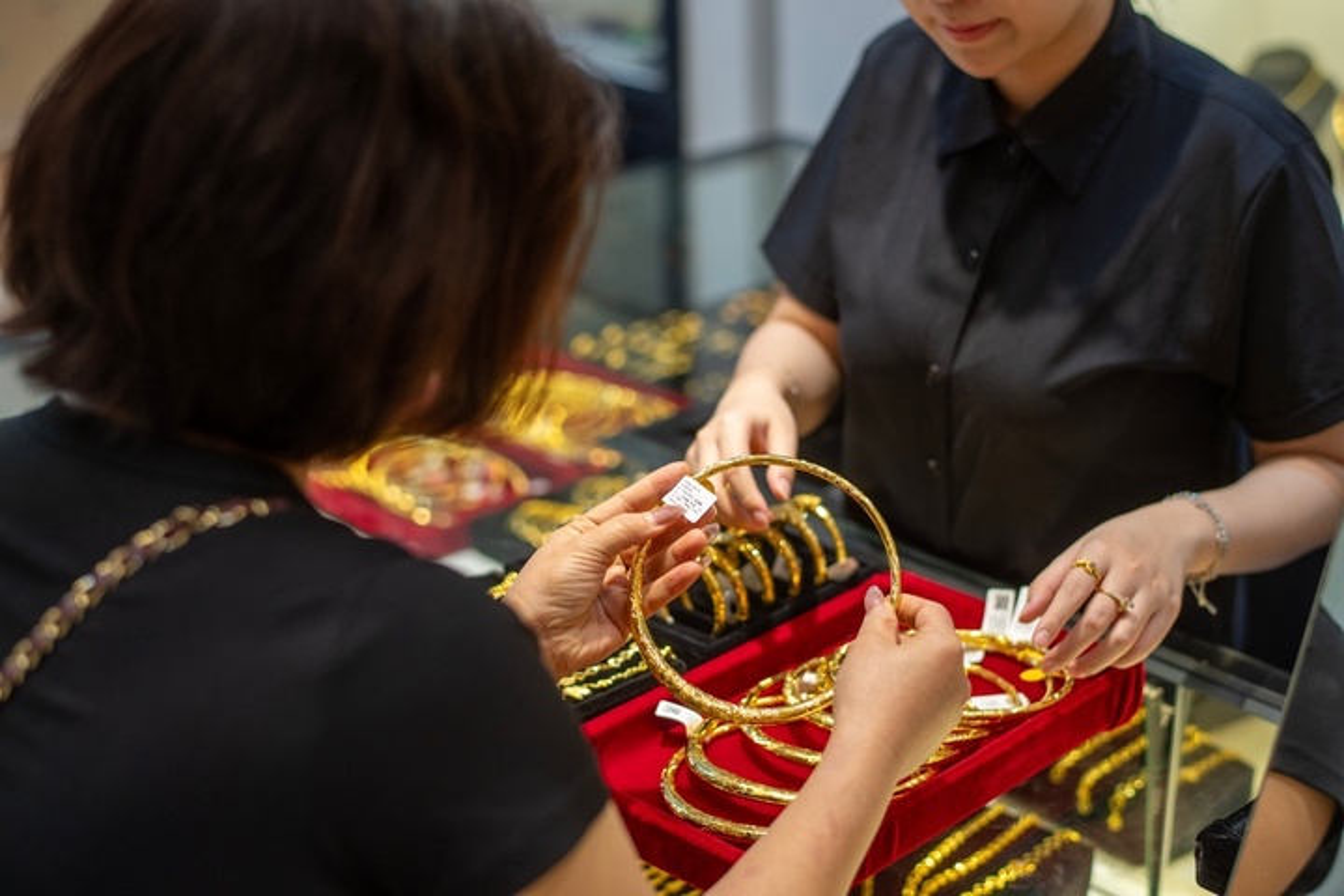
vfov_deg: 23.4
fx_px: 2165
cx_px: 672
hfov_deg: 34.5
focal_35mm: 58
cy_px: 448
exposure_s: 1/320
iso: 640
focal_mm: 58
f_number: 2.5
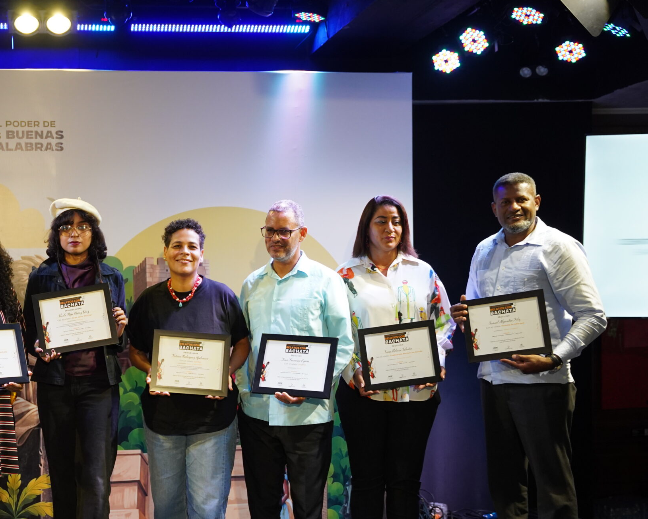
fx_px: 1094
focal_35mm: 57
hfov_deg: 32.3
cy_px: 331
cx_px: 151
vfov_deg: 26.6
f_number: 2.8
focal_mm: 38.7
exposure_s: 1/160
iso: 2000
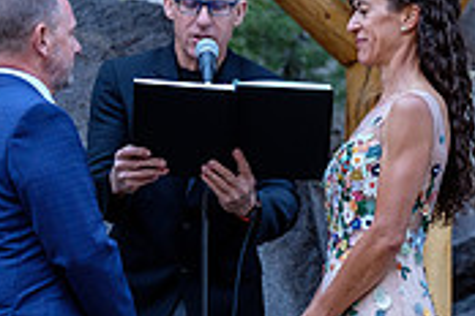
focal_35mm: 280
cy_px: 282
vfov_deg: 4.9
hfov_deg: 7.4
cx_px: 158
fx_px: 3694
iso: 640
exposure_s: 1/100
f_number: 2.8
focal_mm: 56.3
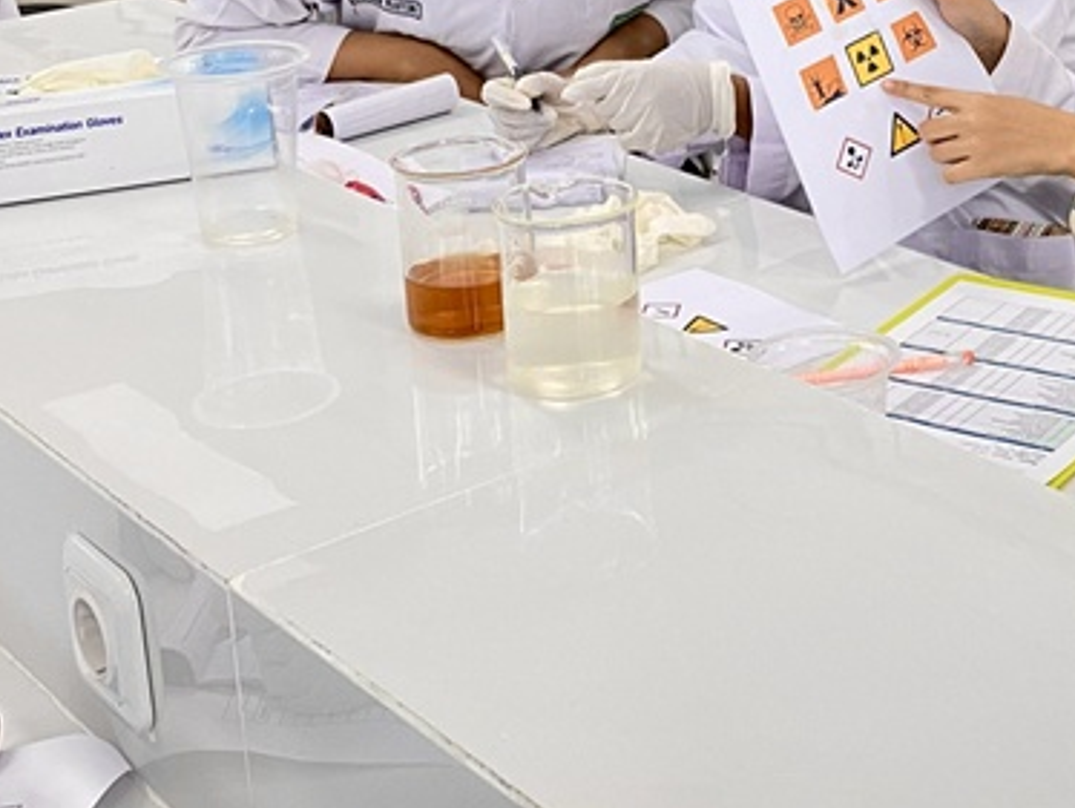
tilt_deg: -13.0
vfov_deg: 20.3
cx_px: 888
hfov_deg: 27.1
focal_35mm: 70
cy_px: -12
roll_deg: +1.7
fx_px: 2175
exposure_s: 1/50
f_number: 1.8
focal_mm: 4.25
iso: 80
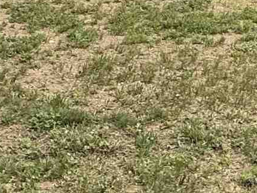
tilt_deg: -3.3
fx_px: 743
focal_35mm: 100
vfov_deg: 13.5
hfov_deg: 18.3
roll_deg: -2.3
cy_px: -140
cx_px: 337
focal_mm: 2.22
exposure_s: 1/701
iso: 50
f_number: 2.2
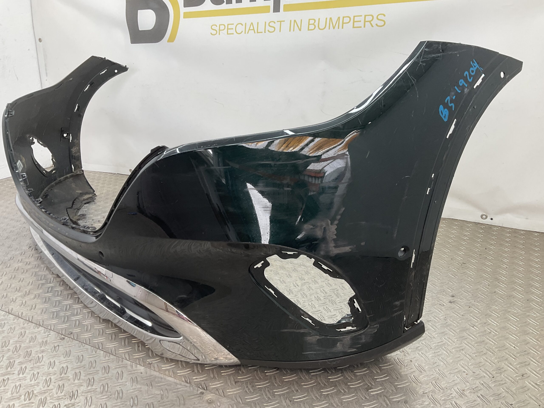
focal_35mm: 29
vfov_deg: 48.2
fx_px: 456
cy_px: 204
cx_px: 272
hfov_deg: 61.7
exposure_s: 1/100
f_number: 1.8
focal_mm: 3
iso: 25
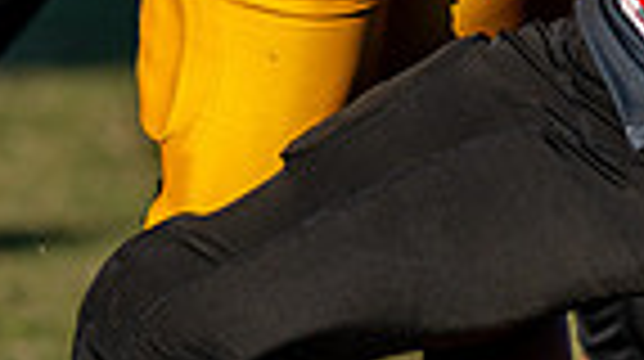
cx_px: 389
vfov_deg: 2.0
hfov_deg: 3.5
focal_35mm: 615
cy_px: -362
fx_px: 10488
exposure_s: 1/2000
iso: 160
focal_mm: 134
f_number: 2.8
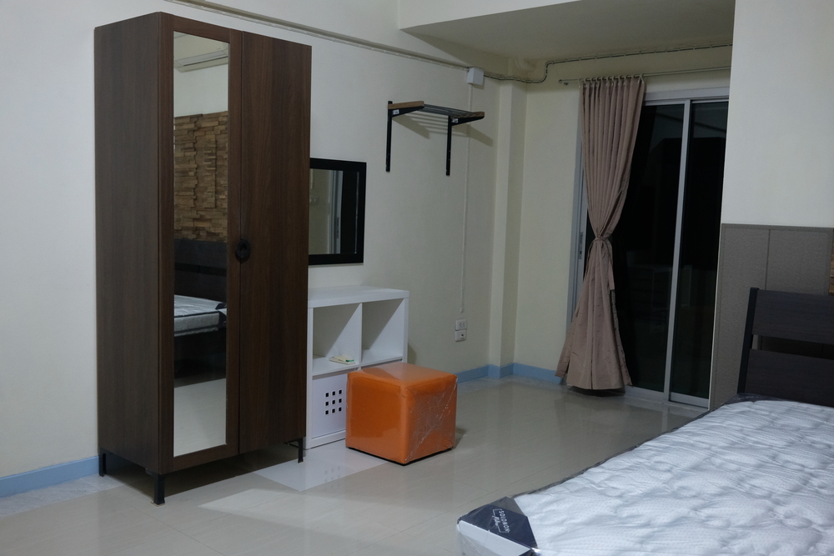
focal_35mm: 32
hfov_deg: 58.7
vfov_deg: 41.1
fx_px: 741
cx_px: 417
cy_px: 278
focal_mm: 21.2
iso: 1600
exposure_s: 1/15
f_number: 4
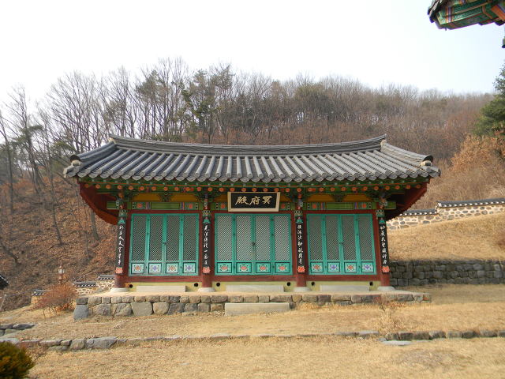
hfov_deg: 63.4
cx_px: 252
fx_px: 408
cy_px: 190
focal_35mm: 28
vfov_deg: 49.7
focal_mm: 5
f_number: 3.5
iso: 80
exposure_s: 1/307
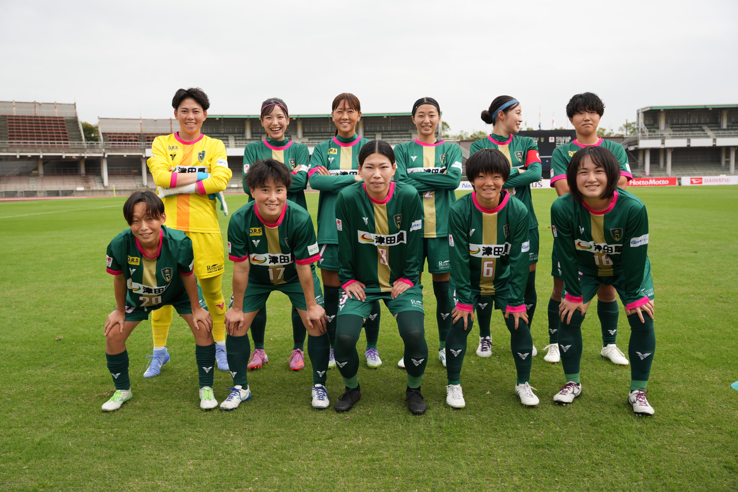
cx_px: 369
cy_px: 246
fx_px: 656
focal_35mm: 32
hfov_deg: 58.7
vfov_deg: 41.1
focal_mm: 32
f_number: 4
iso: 125
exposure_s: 1/500
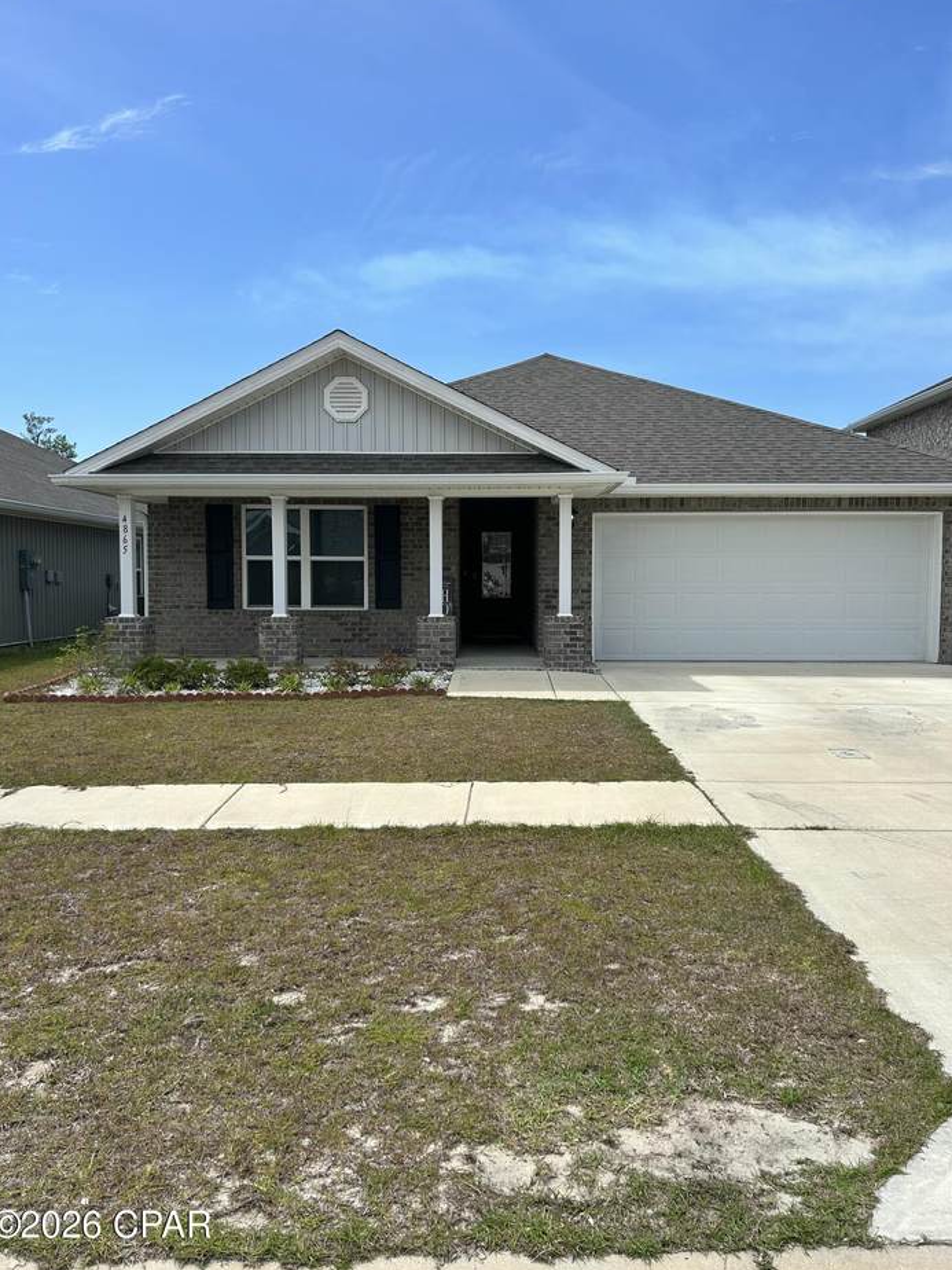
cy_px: 625
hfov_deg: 51.4
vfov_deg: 65.3
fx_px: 990
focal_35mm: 27
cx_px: 484
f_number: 1.5
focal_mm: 5.7
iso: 50
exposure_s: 1/5076
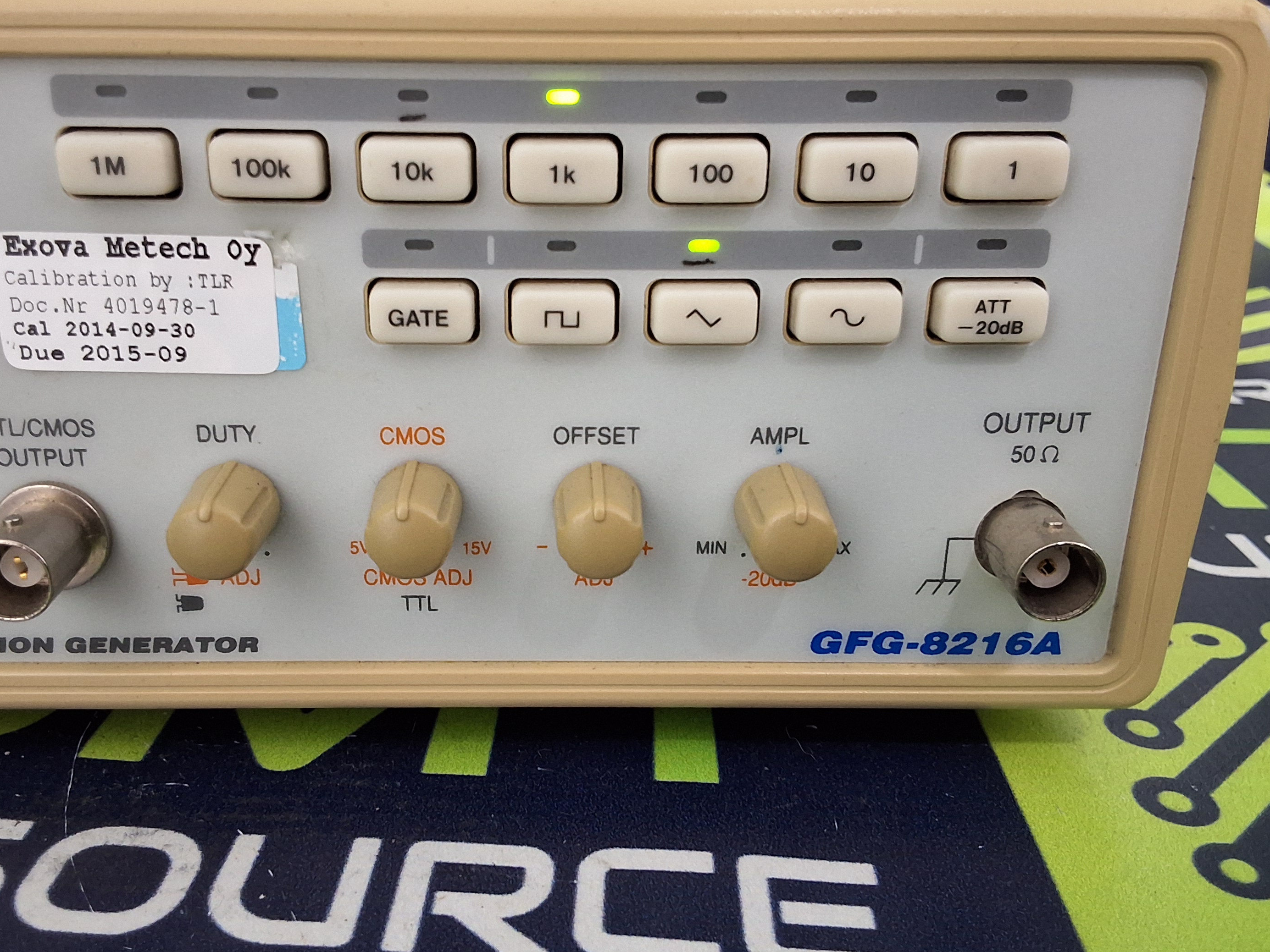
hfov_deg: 55.2
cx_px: 568
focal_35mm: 33
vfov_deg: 42.9
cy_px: 469
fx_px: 1211
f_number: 1.9
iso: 320
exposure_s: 1/24
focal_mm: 2.91
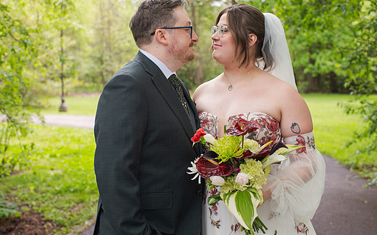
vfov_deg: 28.5
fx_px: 462
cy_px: 105
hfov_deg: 44.4
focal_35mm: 45
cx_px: 187
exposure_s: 1/320
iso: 110
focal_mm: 35
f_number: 3.2
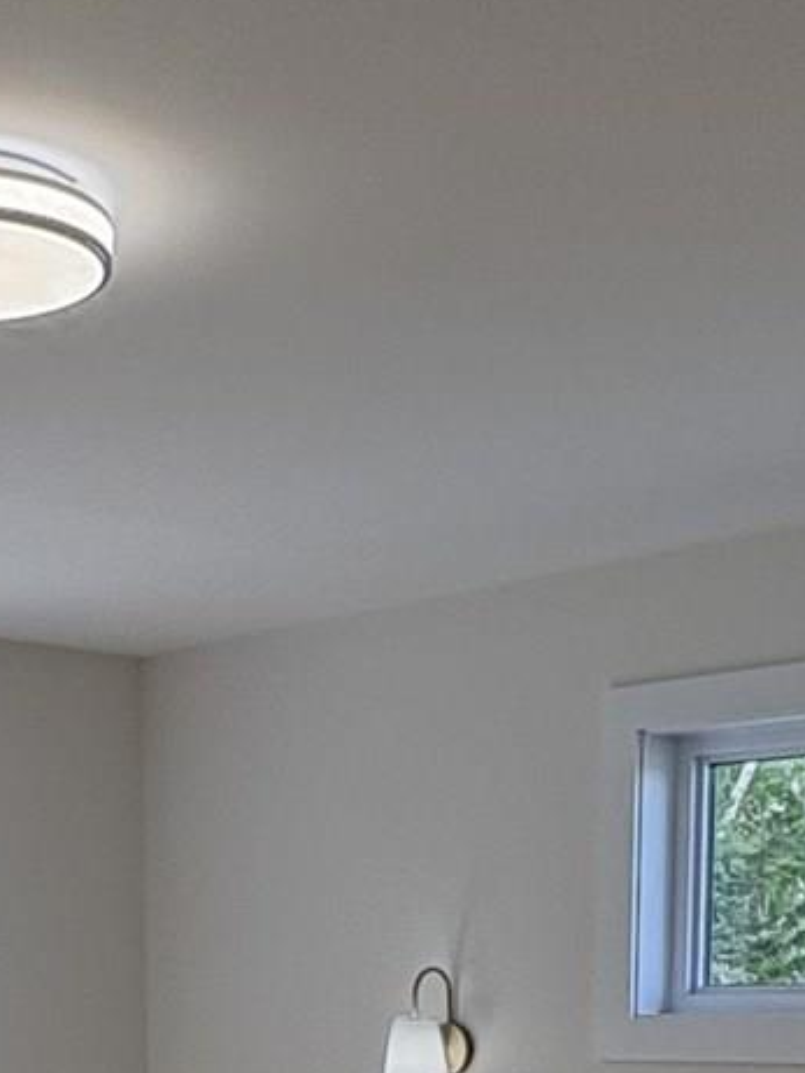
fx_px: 2169
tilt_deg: -10.1
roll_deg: +1.6
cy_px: 1399
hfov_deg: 20.9
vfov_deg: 24.3
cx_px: 233
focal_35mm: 70
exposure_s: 1/238
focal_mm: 2.22
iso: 64
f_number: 2.2
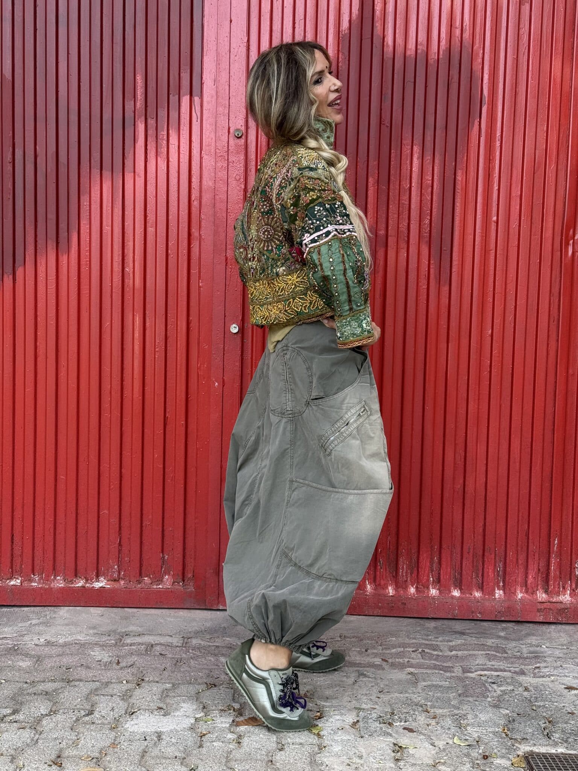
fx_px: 1069
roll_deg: -1.6
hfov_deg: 30.3
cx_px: 289
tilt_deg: -3.4
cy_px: 386
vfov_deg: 39.7
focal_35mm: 48
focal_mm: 6.76
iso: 80
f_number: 1.78
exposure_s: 1/687
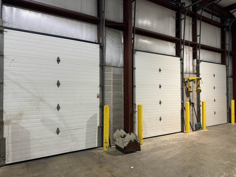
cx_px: 118
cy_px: 88
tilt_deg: +0.2
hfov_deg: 71.6
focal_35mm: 24
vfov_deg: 56.8
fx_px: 164
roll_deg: -0.5
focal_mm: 6.76
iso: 200
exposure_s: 1/60
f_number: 1.78
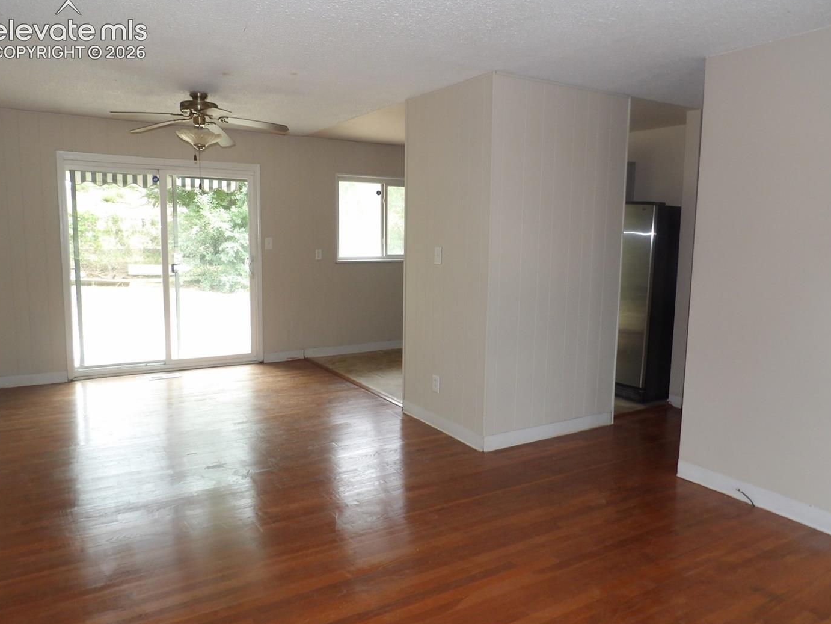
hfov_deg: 69.4
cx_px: 415
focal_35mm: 25
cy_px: 309
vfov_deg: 54.9
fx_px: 600
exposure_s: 1/33
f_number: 3.2
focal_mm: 4.3
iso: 200
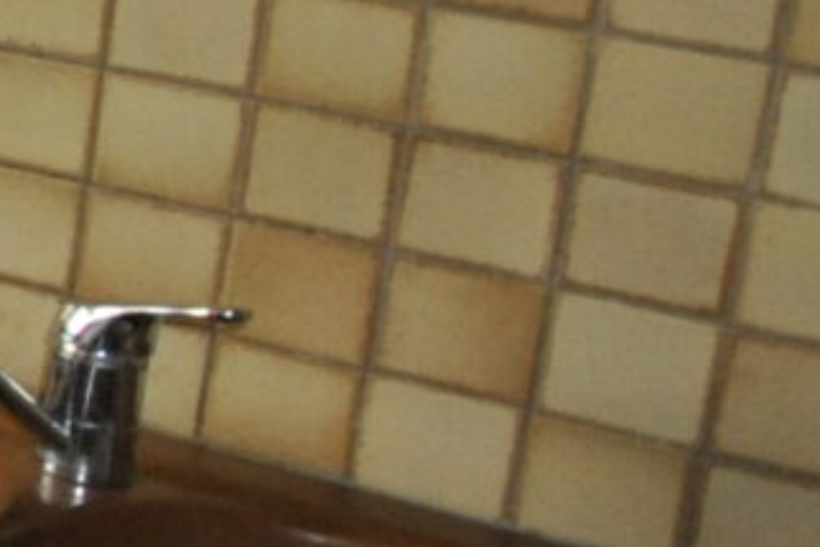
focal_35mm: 119
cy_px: -219
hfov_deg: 8.4
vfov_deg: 11.2
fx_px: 2712
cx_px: -2389
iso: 800
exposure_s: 1/80
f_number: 5
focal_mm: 10
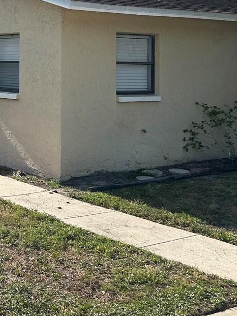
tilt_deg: +2.8
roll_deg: -1.1
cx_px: -34
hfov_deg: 20.7
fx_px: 611
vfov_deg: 28.0
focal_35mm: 67
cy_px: 39
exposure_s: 1/5076
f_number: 1.5
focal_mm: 5.7
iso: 50
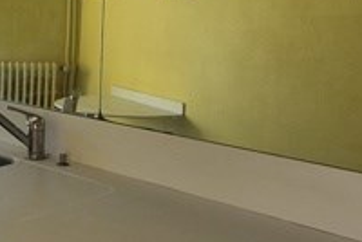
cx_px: 25
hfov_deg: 34.4
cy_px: 54
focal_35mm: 54
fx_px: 544
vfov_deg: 24.8
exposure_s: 1/50
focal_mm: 2.2
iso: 50
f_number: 2.2
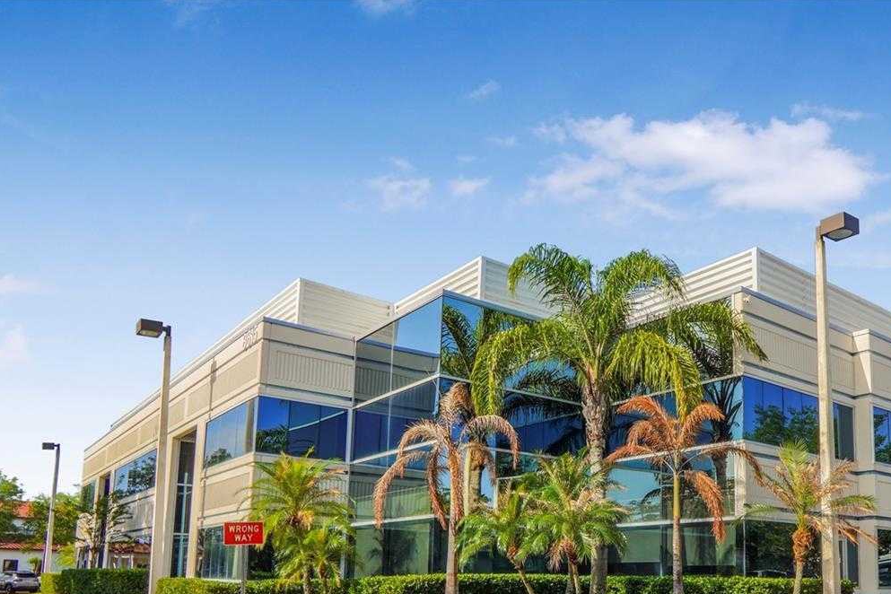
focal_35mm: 29
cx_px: 601
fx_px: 718
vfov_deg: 42.9
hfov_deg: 61.9
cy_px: 476
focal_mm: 12
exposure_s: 1/250
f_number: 7.1
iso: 100
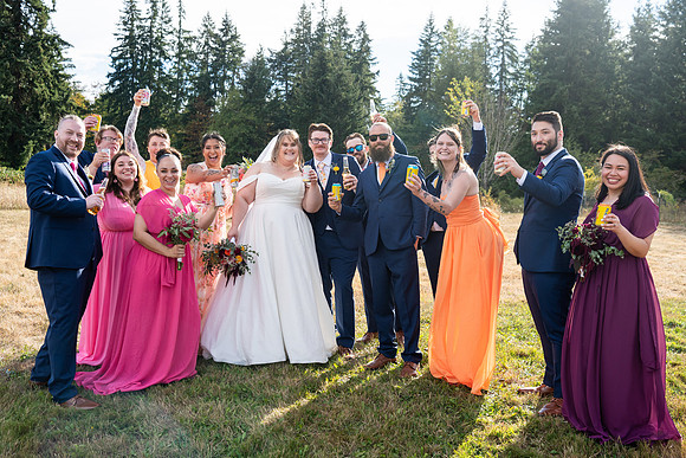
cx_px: 343
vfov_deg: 37.9
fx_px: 667
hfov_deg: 54.4
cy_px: 229
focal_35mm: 35
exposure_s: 1/800
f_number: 5
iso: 250
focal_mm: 35
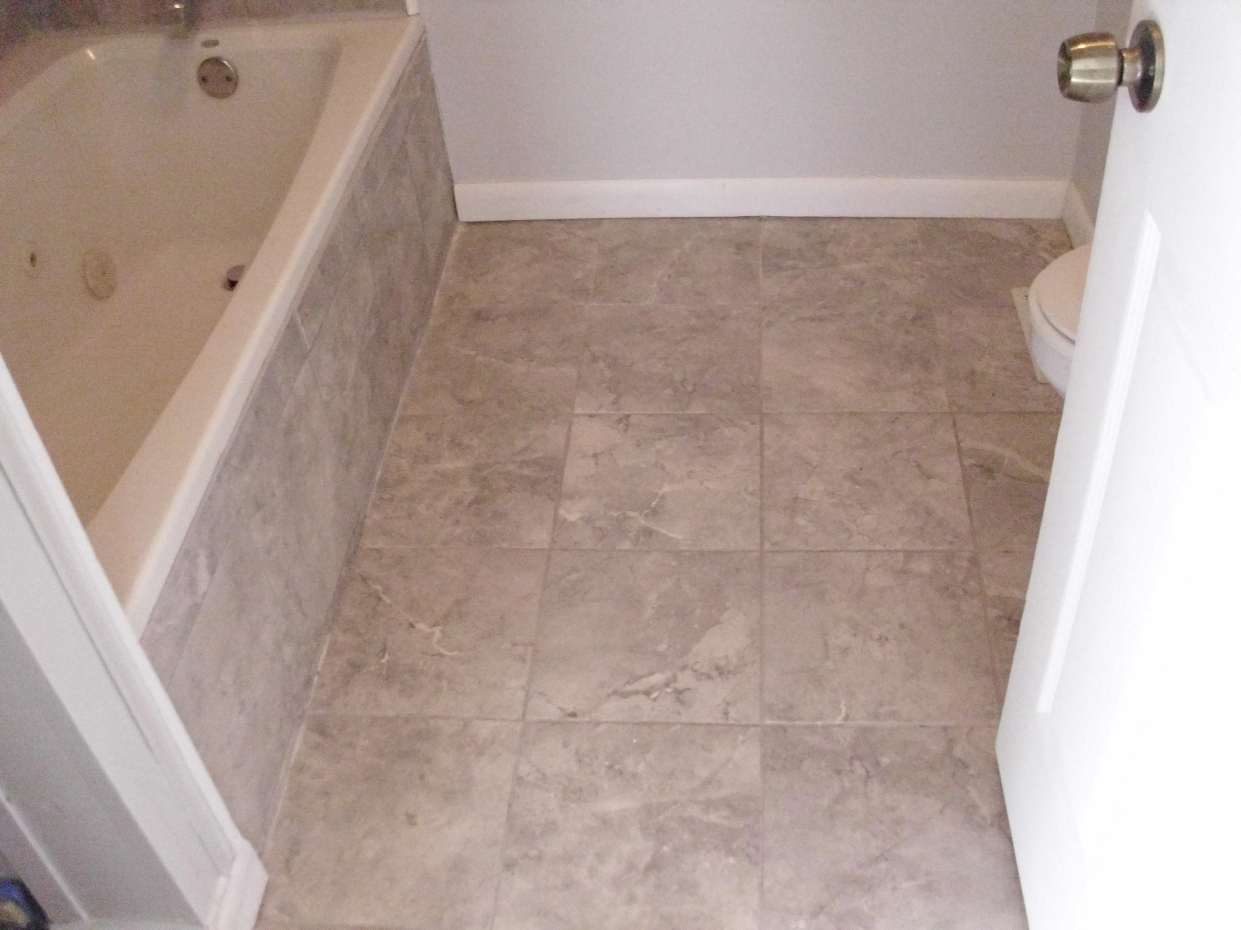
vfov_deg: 37.7
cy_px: 465
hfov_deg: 49.0
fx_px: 1362
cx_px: 620
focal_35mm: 38
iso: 800
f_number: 3
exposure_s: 1/60
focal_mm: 6.36
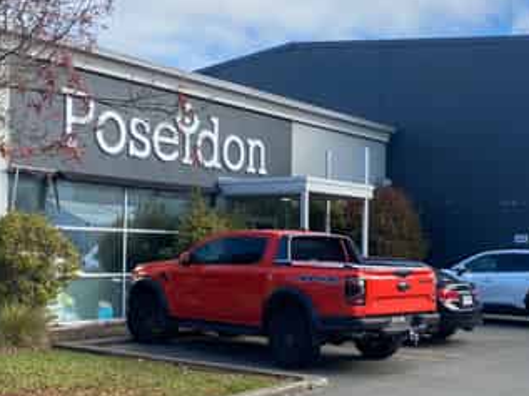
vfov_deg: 26.8
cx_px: 327
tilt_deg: -0.9
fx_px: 824
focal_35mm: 54
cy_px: 265
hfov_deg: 35.4
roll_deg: -1.0
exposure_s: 1/1464
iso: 32
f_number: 1.8
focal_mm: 4.25
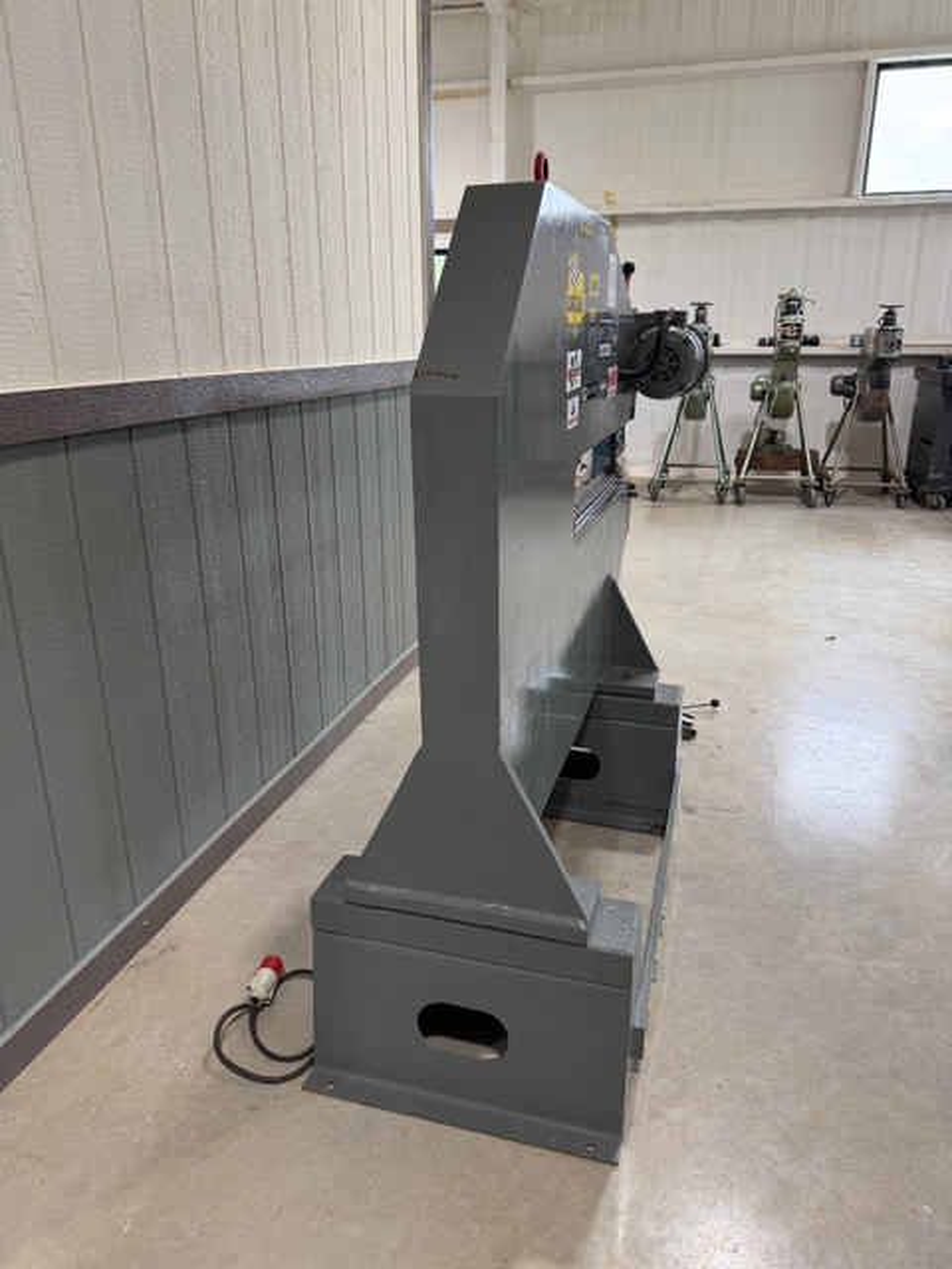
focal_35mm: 24
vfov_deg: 71.6
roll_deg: +0.7
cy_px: 634
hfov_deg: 56.8
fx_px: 880
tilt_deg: -18.4
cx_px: 476
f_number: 1.78
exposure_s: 1/174
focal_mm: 6.76
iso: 100
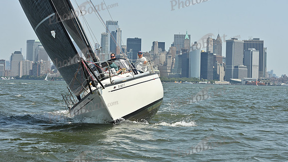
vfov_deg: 12.5
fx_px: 741
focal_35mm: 97
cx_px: 144
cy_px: 77
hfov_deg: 22.0
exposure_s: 1/1250
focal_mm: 92
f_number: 8
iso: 320
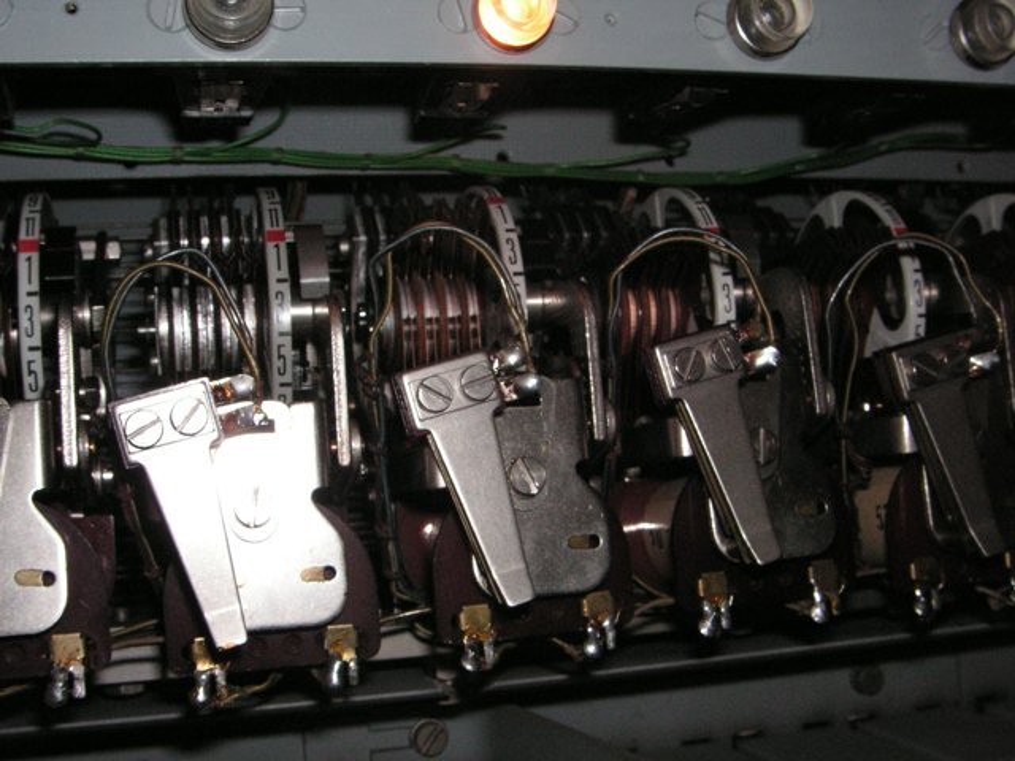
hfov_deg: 49.0
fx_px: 1114
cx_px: 508
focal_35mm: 38
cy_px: 380
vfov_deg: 37.7
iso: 160
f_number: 6.6
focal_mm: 6.3
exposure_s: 1/45
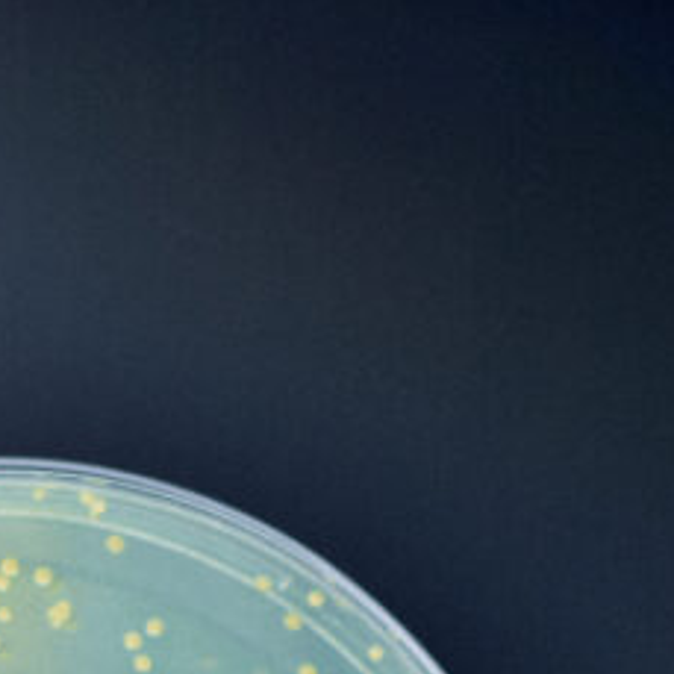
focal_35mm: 190
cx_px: 6
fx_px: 4185
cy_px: 954
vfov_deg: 9.0
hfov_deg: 9.2
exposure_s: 1/100
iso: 100
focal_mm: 50
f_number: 4.5
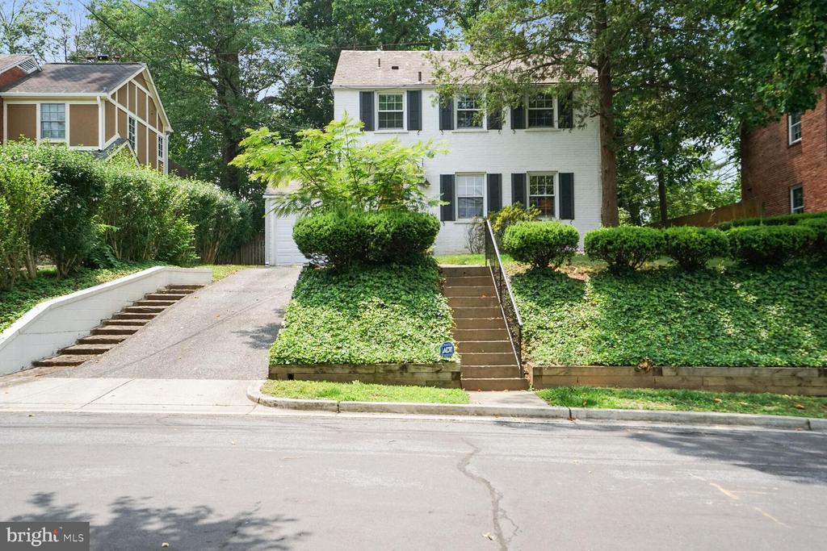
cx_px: 414
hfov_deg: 54.4
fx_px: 804
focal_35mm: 35
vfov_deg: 37.9
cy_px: 276
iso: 800
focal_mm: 35
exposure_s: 1/800
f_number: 9
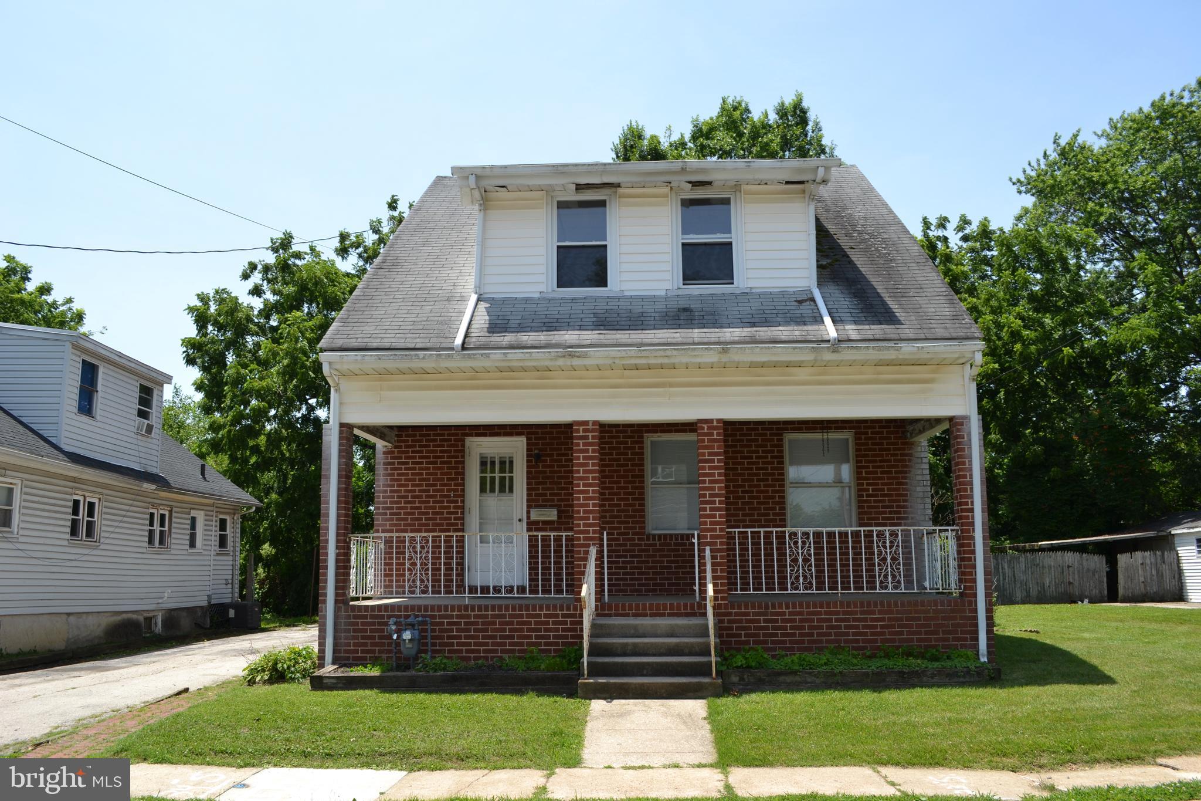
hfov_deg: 61.9
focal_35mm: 30
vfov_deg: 43.6
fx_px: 1001
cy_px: 400
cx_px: 600
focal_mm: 20
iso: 100
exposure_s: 1/200
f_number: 8
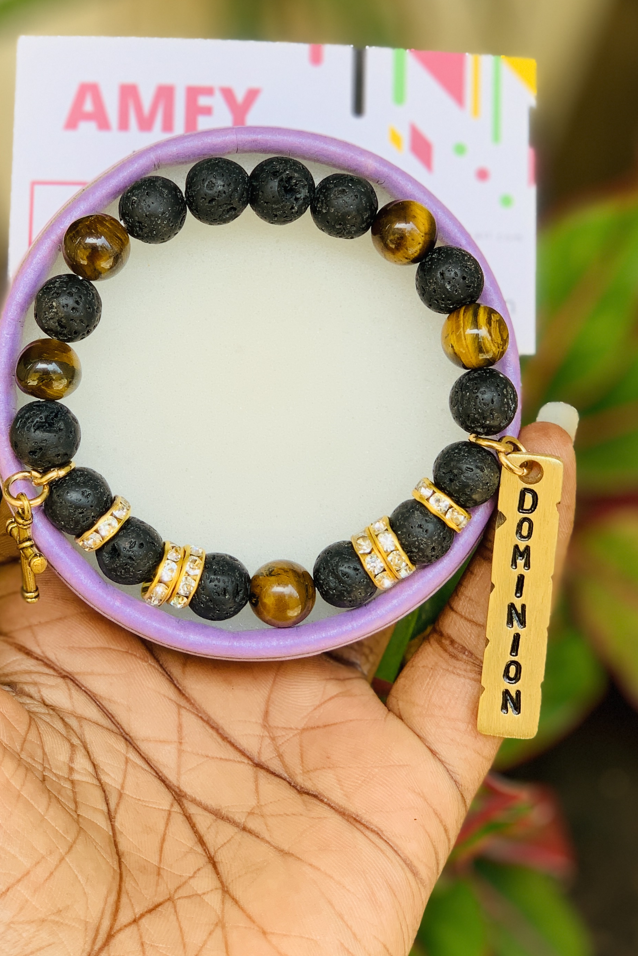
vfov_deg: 25.6
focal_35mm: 79
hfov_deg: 17.3
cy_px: 389
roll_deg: -2.7
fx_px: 2100
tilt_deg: -36.1
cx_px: 240
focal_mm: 6
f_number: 2.4
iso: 16
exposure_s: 1/122
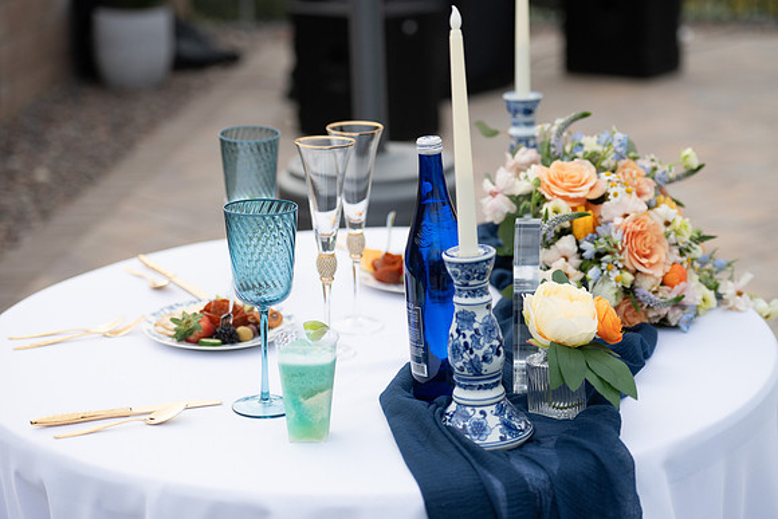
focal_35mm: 70
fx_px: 1513
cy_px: 260
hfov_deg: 28.8
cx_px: 389
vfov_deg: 19.5
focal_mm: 70
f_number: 2.8
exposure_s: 1/2500
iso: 400
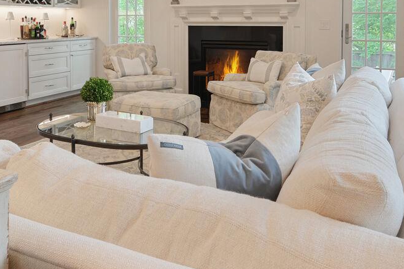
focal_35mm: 37
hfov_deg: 51.7
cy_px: 31
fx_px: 415
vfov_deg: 34.1
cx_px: 176
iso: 200
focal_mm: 14
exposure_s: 1/8
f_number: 9
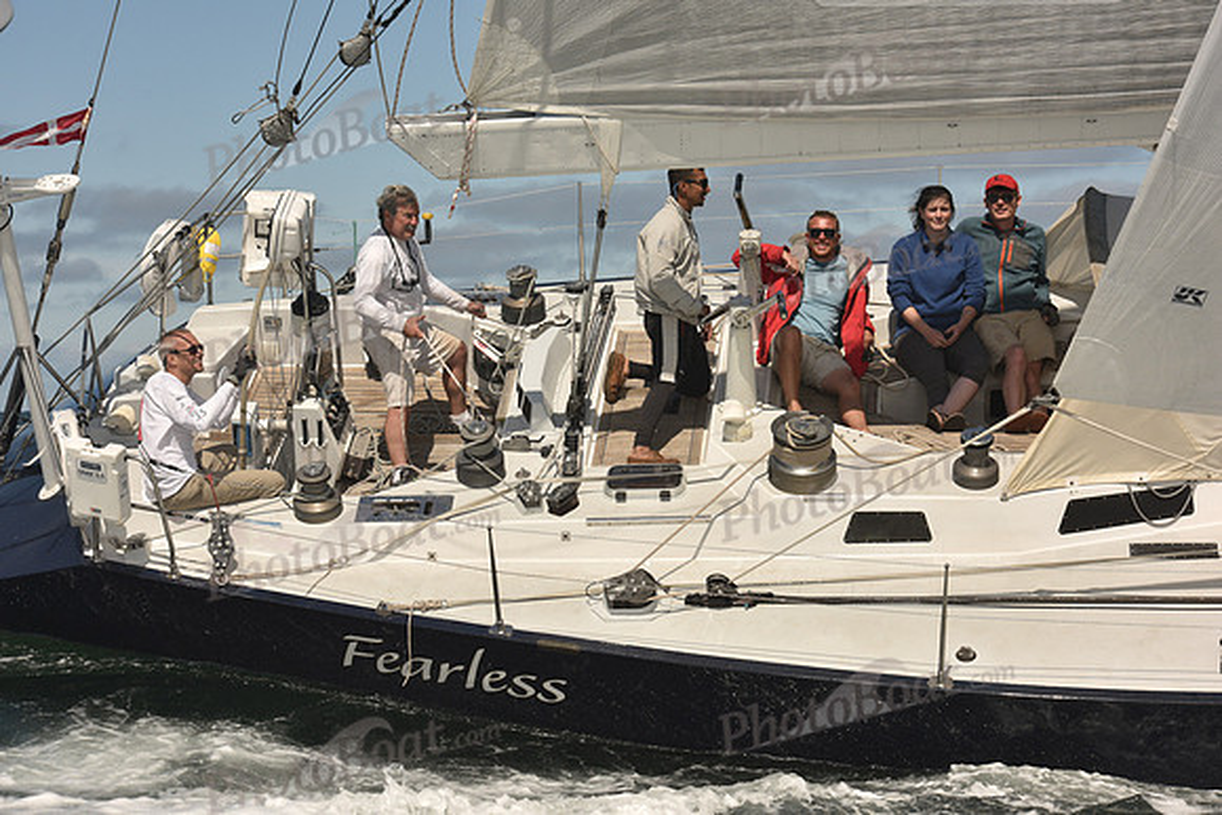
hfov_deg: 22.1
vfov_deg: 14.9
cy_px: 408
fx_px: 3123
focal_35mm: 92
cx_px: 611
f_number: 9
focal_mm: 92
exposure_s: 1/1000
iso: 320
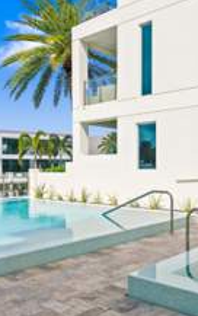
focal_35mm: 36
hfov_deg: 34.4
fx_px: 310
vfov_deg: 53.7
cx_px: 156
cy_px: 183
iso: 100
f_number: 5
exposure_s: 1/60
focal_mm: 16
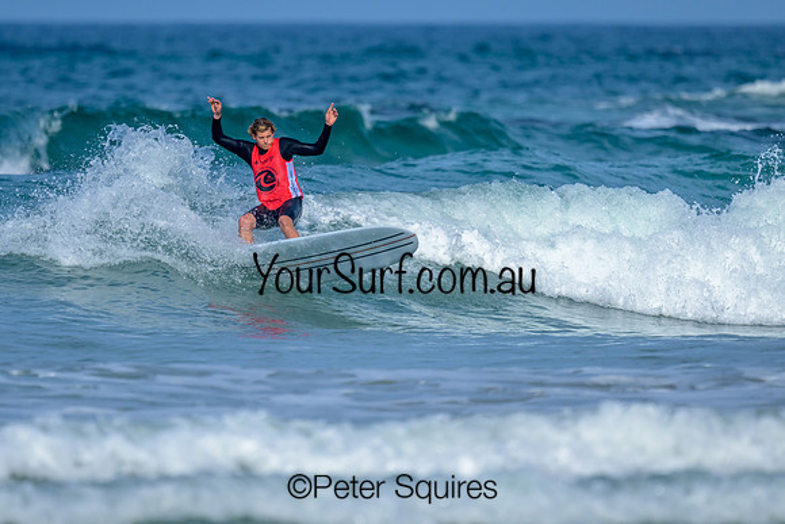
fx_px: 23990
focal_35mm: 1100
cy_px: 279
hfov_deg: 1.9
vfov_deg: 1.3
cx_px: 306
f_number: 6.3
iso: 180
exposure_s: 1/2000
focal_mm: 800
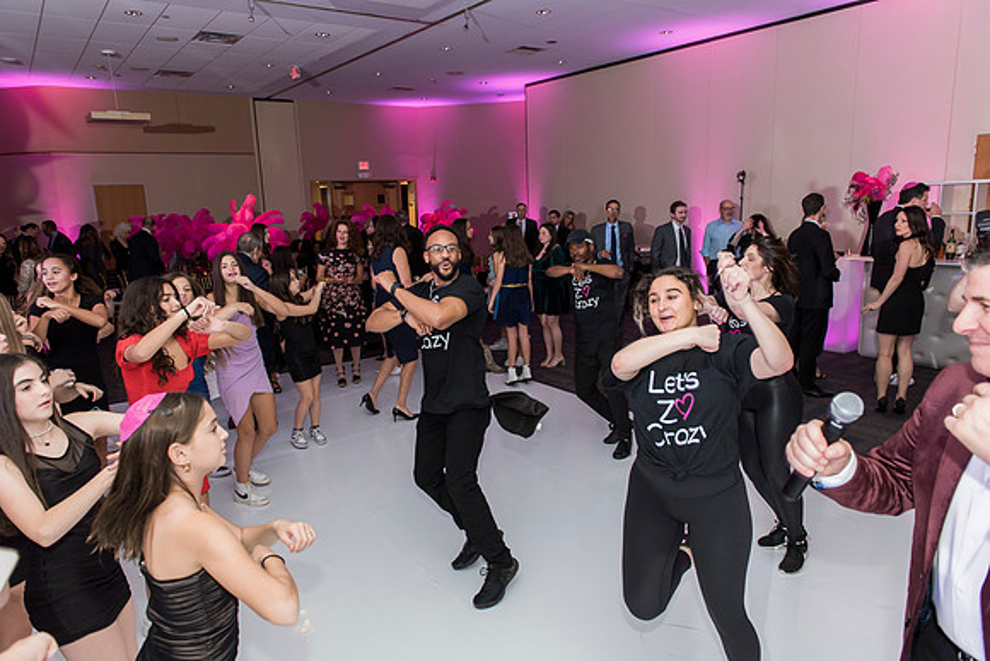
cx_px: 495
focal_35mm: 24
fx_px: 660
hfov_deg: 73.7
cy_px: 330
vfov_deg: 53.2
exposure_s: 1/100
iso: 1250
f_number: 4
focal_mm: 24
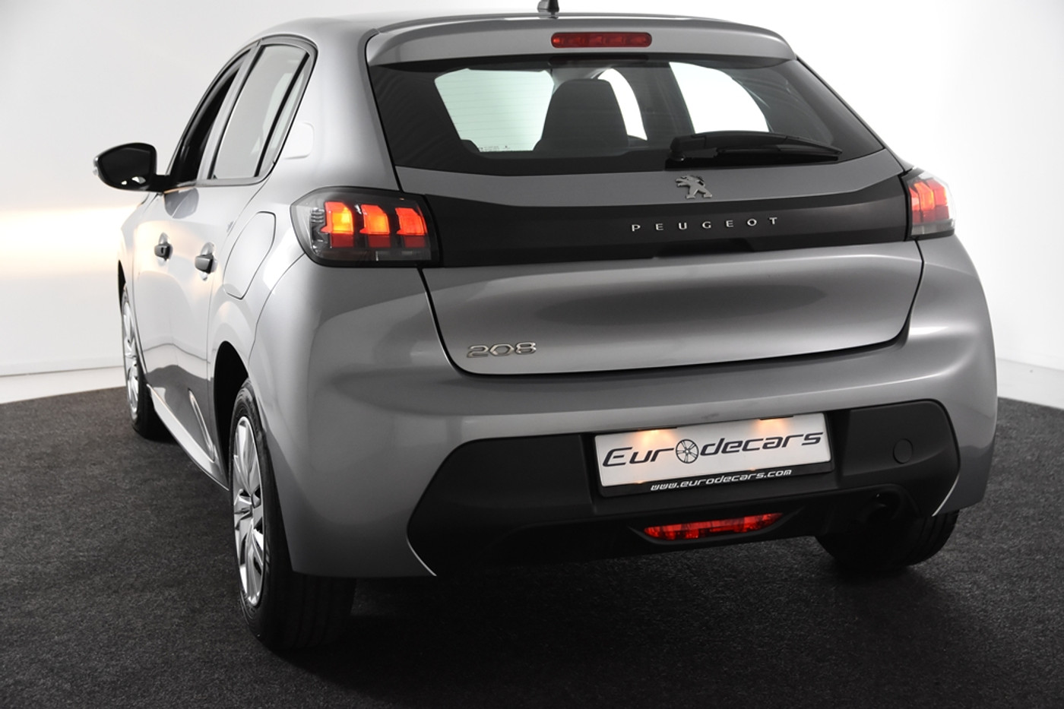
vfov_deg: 26.5
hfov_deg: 38.9
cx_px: 532
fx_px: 1507
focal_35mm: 51
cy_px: 354
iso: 1600
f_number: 4.5
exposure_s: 1/80
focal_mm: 34
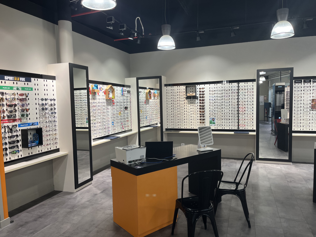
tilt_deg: -4.4
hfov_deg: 67.3
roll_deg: +1.2
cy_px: 118
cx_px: 158
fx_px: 237
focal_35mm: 26
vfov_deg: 53.1
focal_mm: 5.1
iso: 32
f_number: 1.6
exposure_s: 1/110
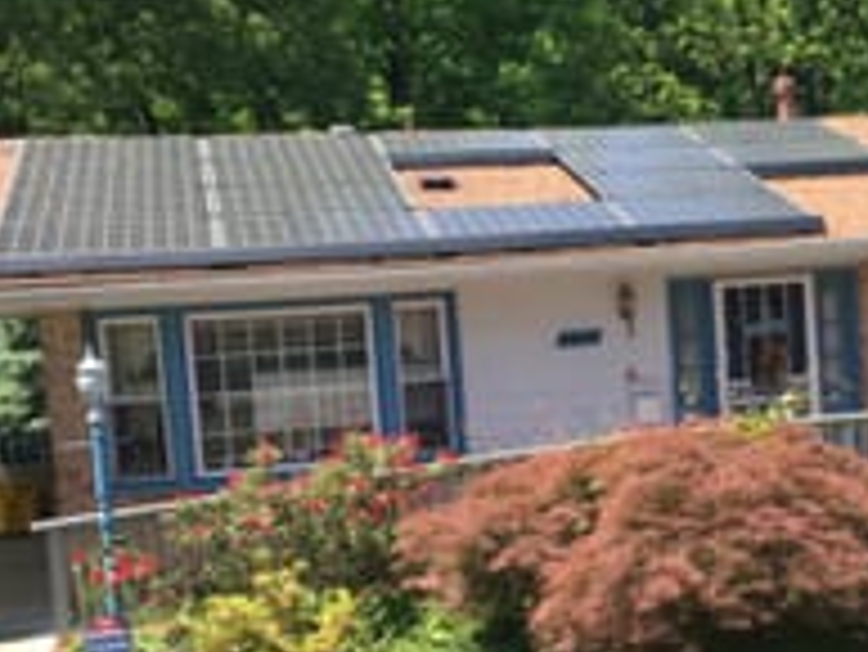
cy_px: 418
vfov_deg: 24.4
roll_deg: +3.5
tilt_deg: -5.4
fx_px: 1505
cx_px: 679
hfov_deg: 31.4
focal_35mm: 60
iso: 25
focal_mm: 4.15
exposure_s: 1/523
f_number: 2.2
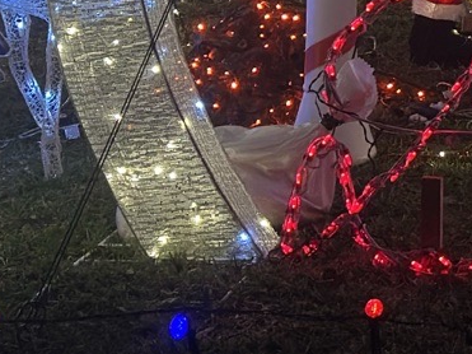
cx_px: 841
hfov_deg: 9.7
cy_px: -296
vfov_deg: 7.4
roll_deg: +0.8
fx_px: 2644
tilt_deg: -3.3
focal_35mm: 194
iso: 250
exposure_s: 1/60
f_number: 1.78
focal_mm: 6.86
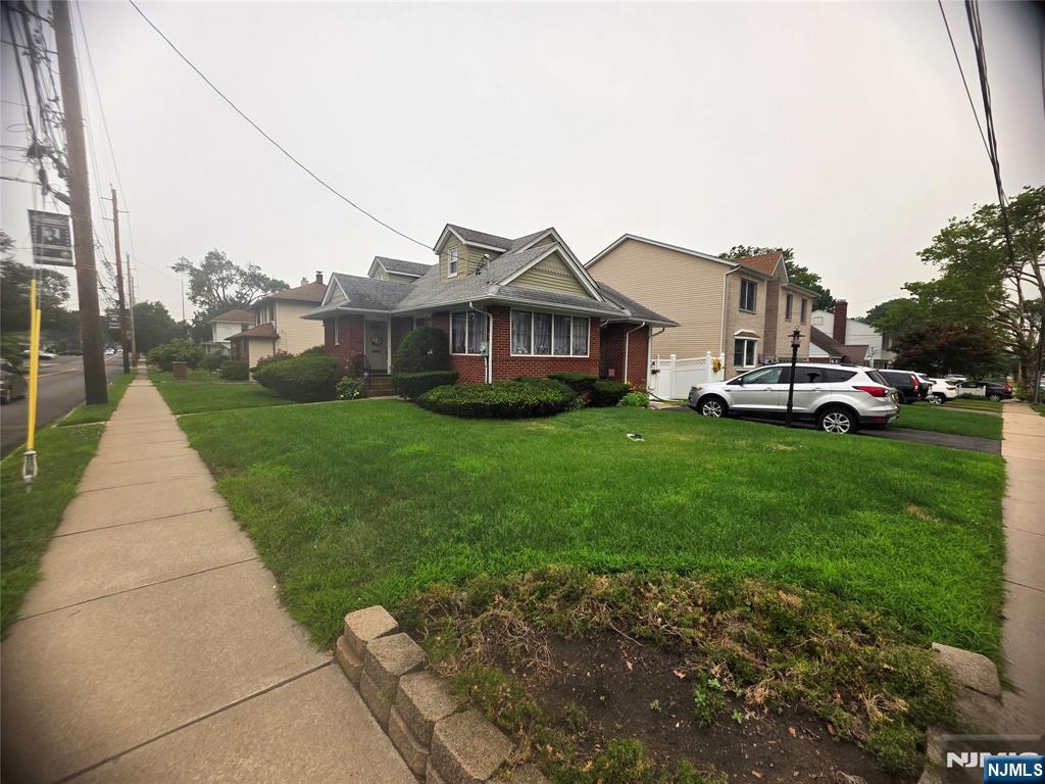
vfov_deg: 89.9
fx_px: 392
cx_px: 522
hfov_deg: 106.2
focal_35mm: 13
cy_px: 392
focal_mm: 2.2
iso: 20
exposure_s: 1/120
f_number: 1.9
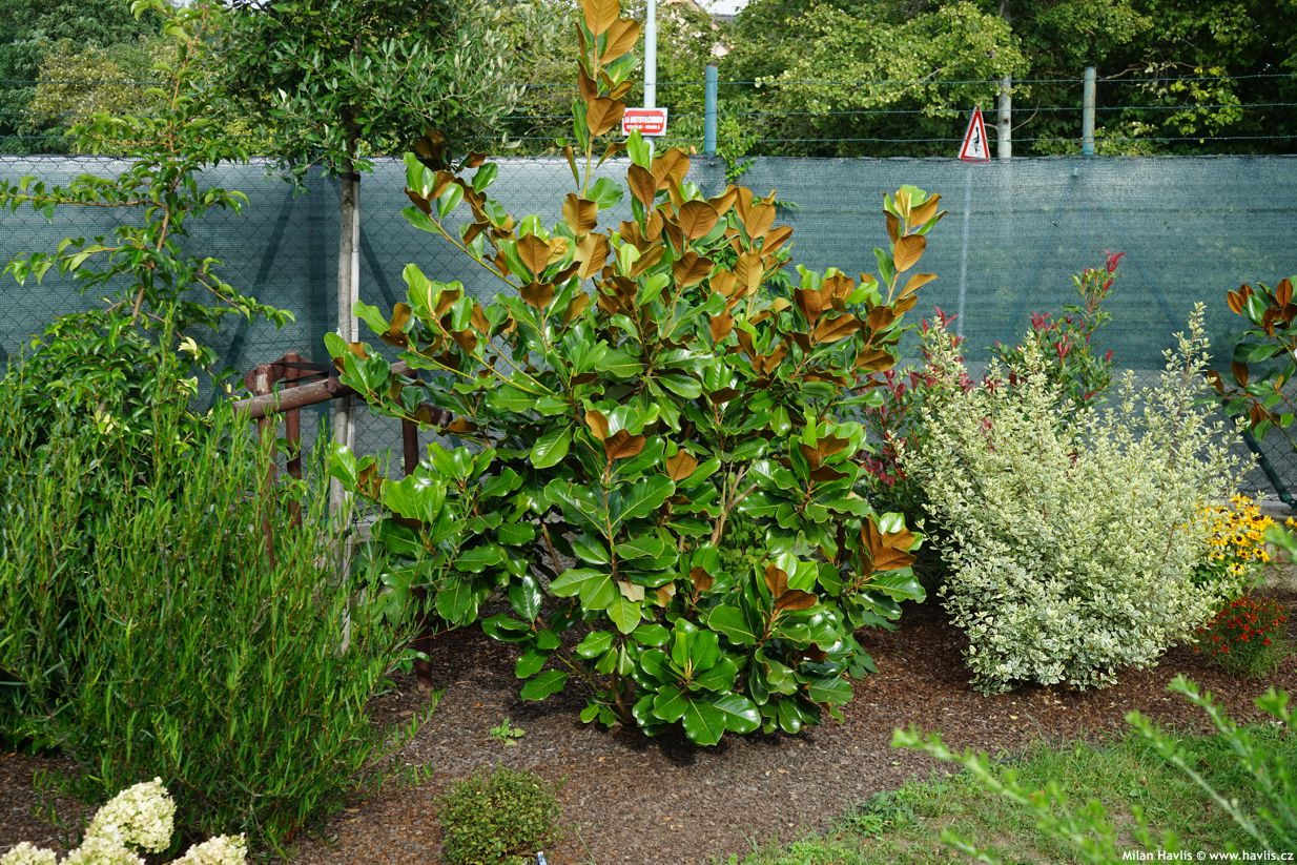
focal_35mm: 44
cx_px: 648
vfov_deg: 30.5
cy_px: 432
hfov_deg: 44.5
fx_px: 1585
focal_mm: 44
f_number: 8
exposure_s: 1/80
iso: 100
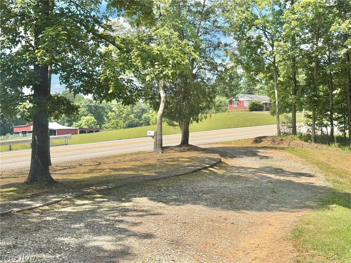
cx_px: 176
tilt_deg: -2.3
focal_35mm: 48
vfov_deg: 30.3
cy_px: 132
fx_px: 487
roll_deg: -1.1
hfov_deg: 39.7
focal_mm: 6.76
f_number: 1.78
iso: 64
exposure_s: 1/3257
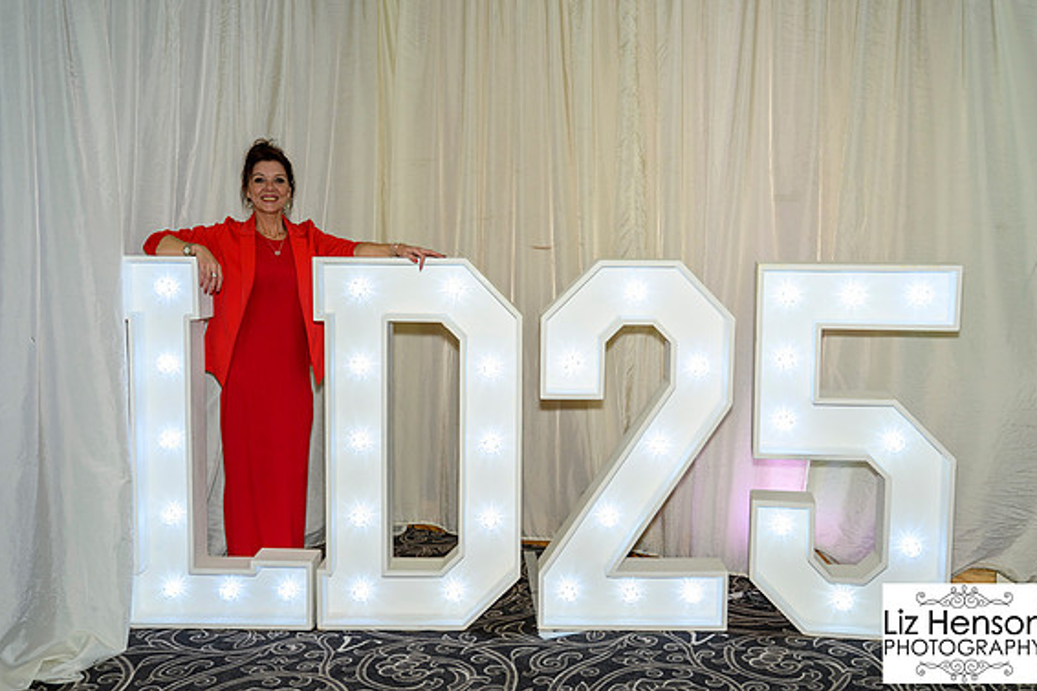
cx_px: 522
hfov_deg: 51.9
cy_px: 339
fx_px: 1065
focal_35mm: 37
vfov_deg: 35.9
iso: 1250
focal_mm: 35
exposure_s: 1/160
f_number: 4
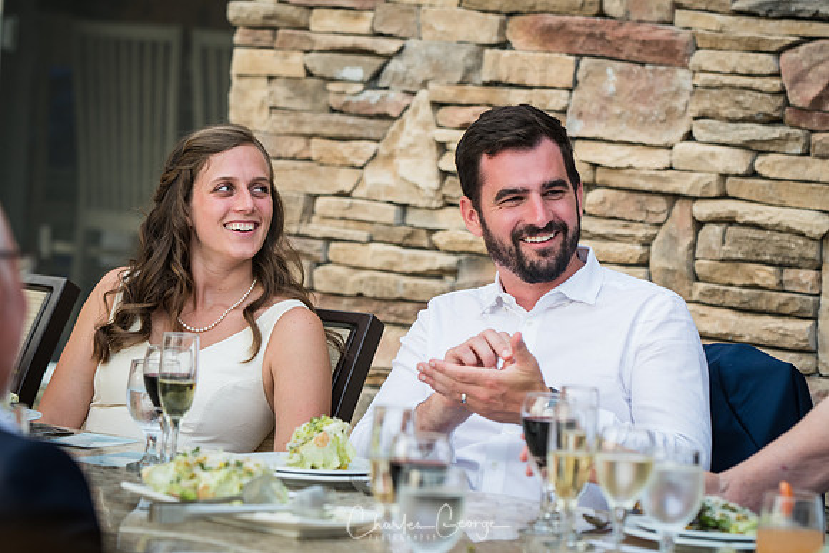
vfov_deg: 7.6
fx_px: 4146
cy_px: 276
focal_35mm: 180
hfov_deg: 11.4
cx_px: 414
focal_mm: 120
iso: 400
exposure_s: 1/250
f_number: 3.2
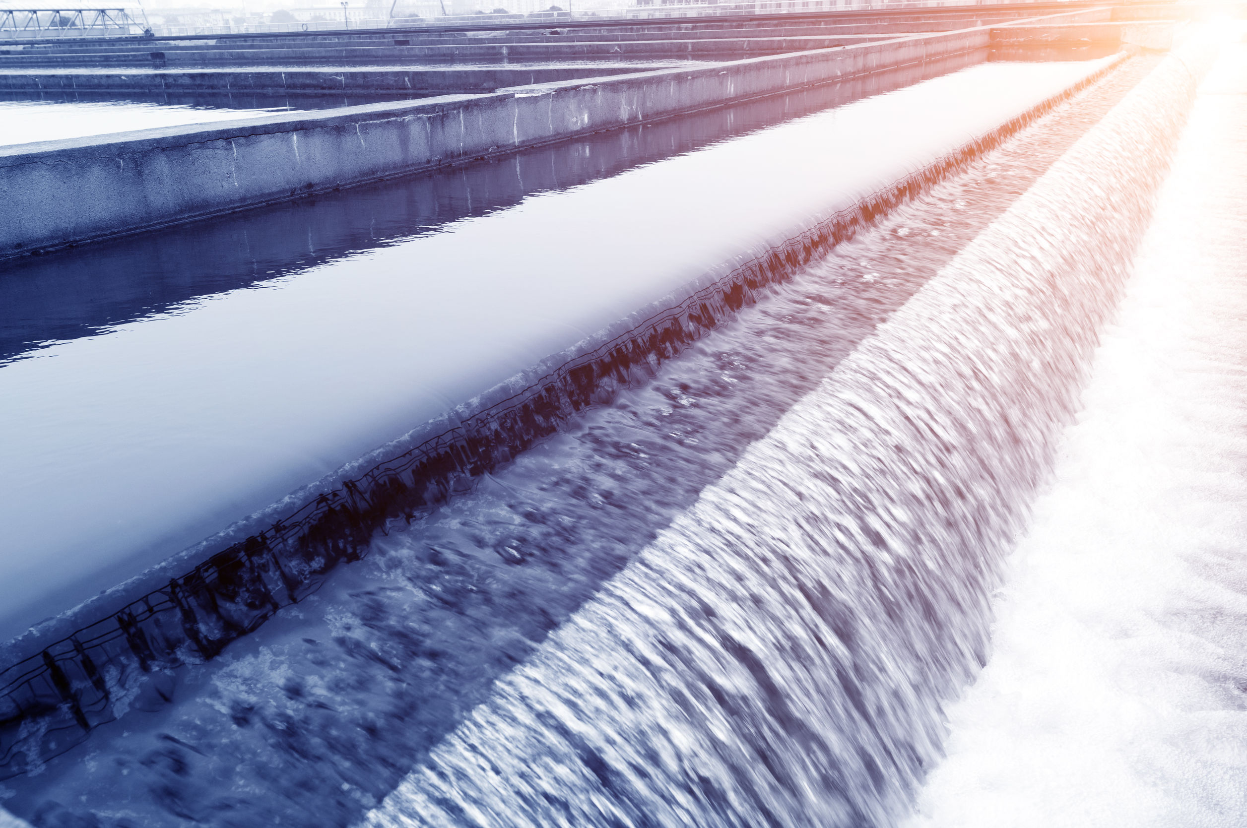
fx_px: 986
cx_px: 624
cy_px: 414
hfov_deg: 64.6
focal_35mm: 28
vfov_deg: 45.6
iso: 200
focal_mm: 19
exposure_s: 1/80
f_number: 6.3
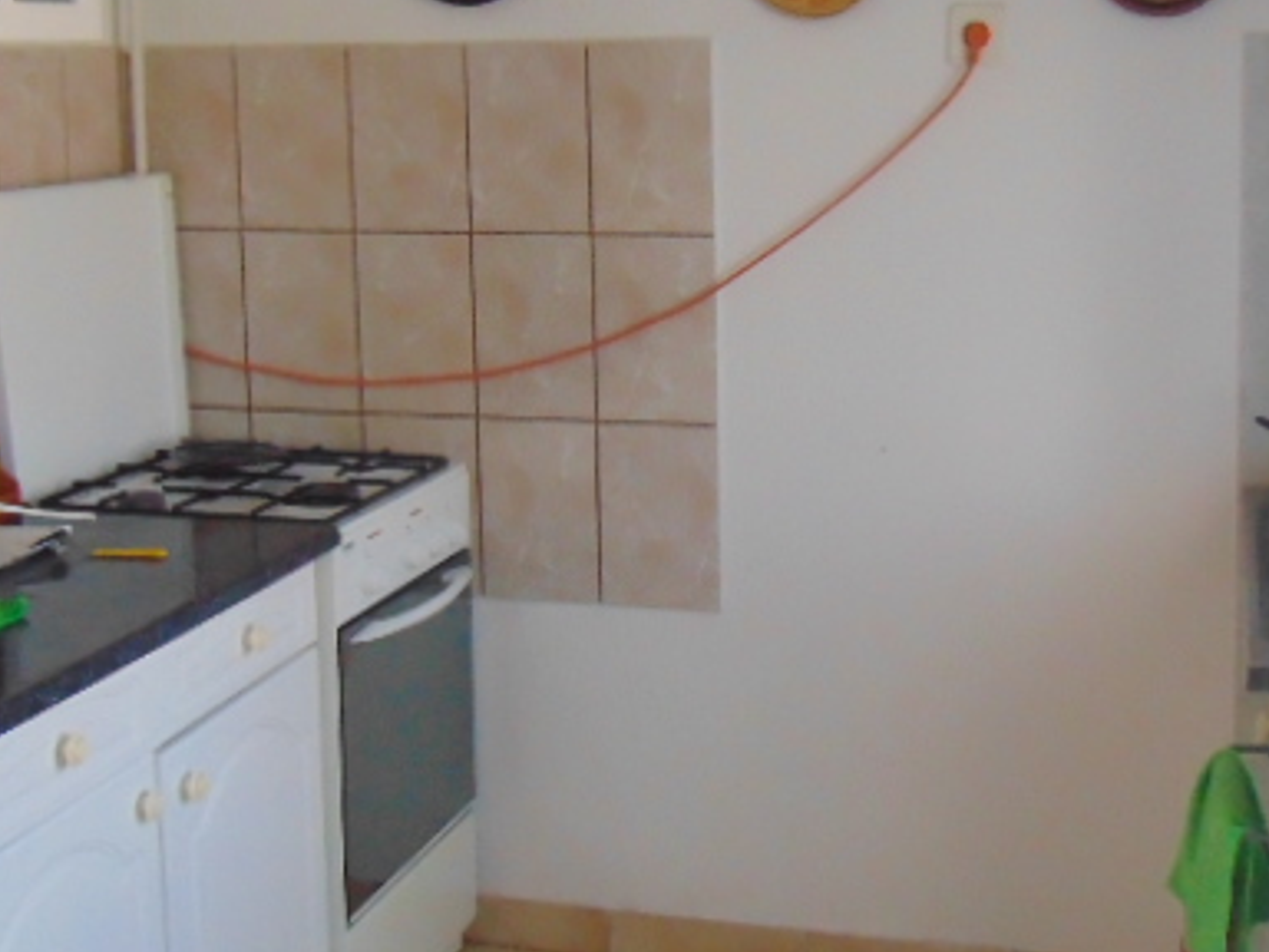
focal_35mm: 55
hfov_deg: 34.9
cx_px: 664
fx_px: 2016
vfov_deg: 26.4
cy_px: 298
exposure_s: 1/60
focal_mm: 5.8
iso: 640
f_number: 3.2
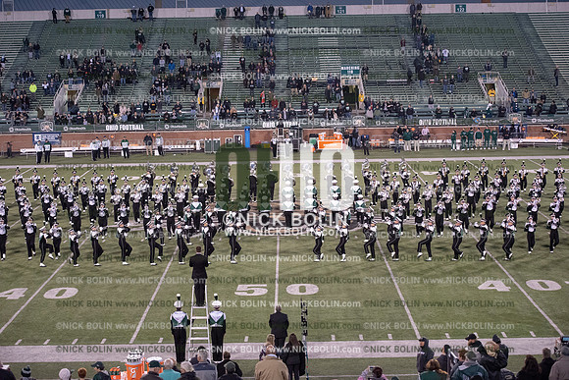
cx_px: 284
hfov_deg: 28.8
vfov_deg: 19.5
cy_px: 190
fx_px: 1107
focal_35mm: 70
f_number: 3.2
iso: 5000
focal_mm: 70
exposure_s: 1/1250
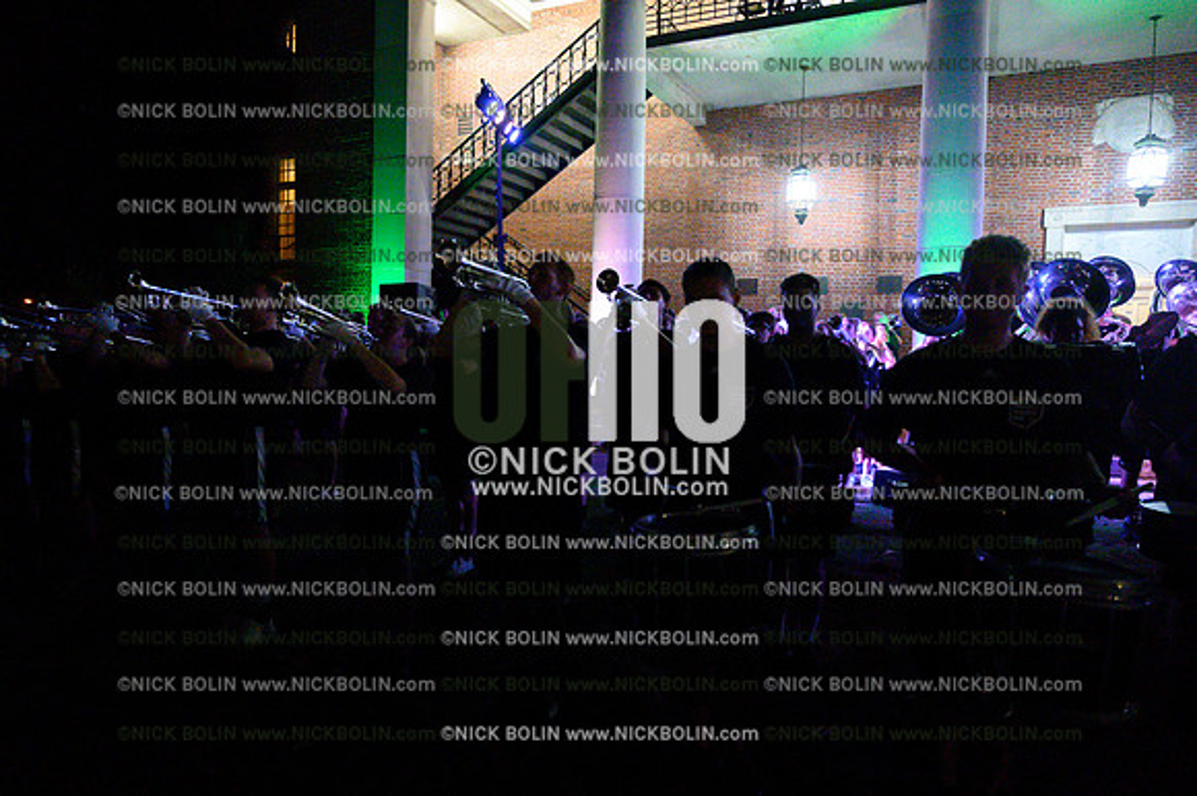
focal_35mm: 24
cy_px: 398
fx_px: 798
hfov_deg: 73.8
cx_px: 598
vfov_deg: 53.1
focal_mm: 24
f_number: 4
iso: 51200
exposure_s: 1/500
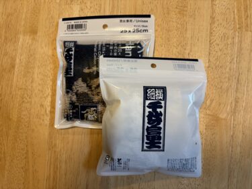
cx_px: 126
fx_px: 189
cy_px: 94
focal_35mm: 26
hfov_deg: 67.3
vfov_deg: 53.0
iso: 80
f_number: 1.6
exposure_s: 1/120
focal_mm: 5.96
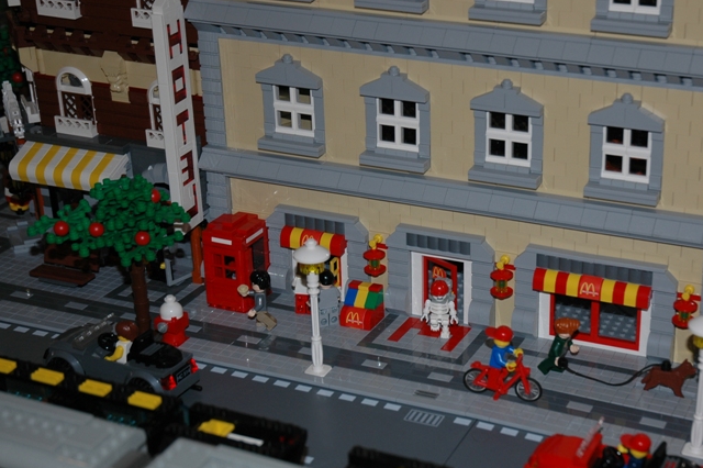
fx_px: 1464
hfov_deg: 26.9
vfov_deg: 18.1
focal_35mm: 75
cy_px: 289
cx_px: 433
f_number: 4.5
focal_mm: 40
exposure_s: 1/60
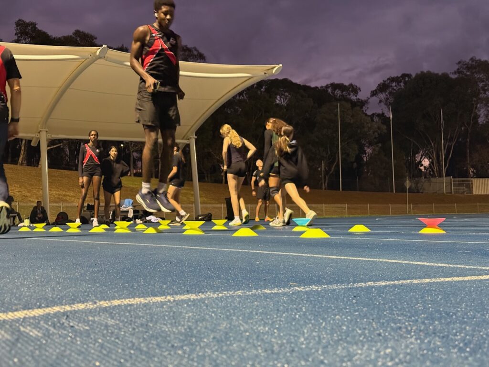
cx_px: 244
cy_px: 184
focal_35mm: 48
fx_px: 678
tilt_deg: +2.8
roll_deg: +1.0
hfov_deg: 39.7
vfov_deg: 30.3
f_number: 1.78
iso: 500
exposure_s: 1/33
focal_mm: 6.76
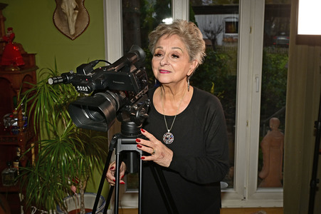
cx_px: 160
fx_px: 312
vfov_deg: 37.8
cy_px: 107
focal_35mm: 35
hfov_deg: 54.5
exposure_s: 1/200
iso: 1000
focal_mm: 35
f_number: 6.3
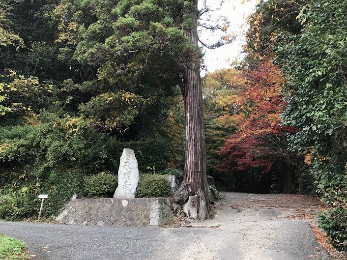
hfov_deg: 56.8
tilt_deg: +16.3
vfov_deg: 44.1
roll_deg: +0.7
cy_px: 116
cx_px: 182
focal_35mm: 32
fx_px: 321
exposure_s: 1/40
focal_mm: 3.99
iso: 25
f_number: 1.8
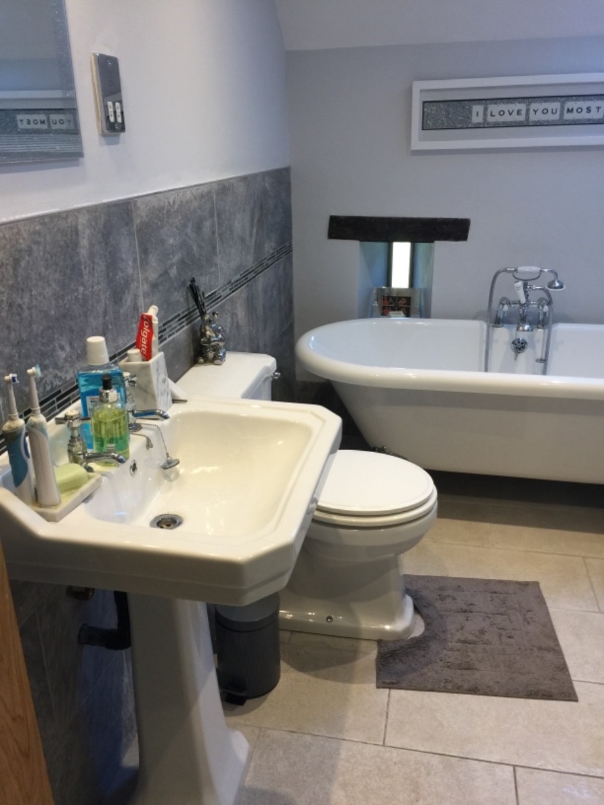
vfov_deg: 61.7
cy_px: 402
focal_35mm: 29
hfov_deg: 48.2
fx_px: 675
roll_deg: +1.6
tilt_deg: -20.7
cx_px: 302
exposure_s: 1/33
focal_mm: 4.15
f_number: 2.2
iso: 50
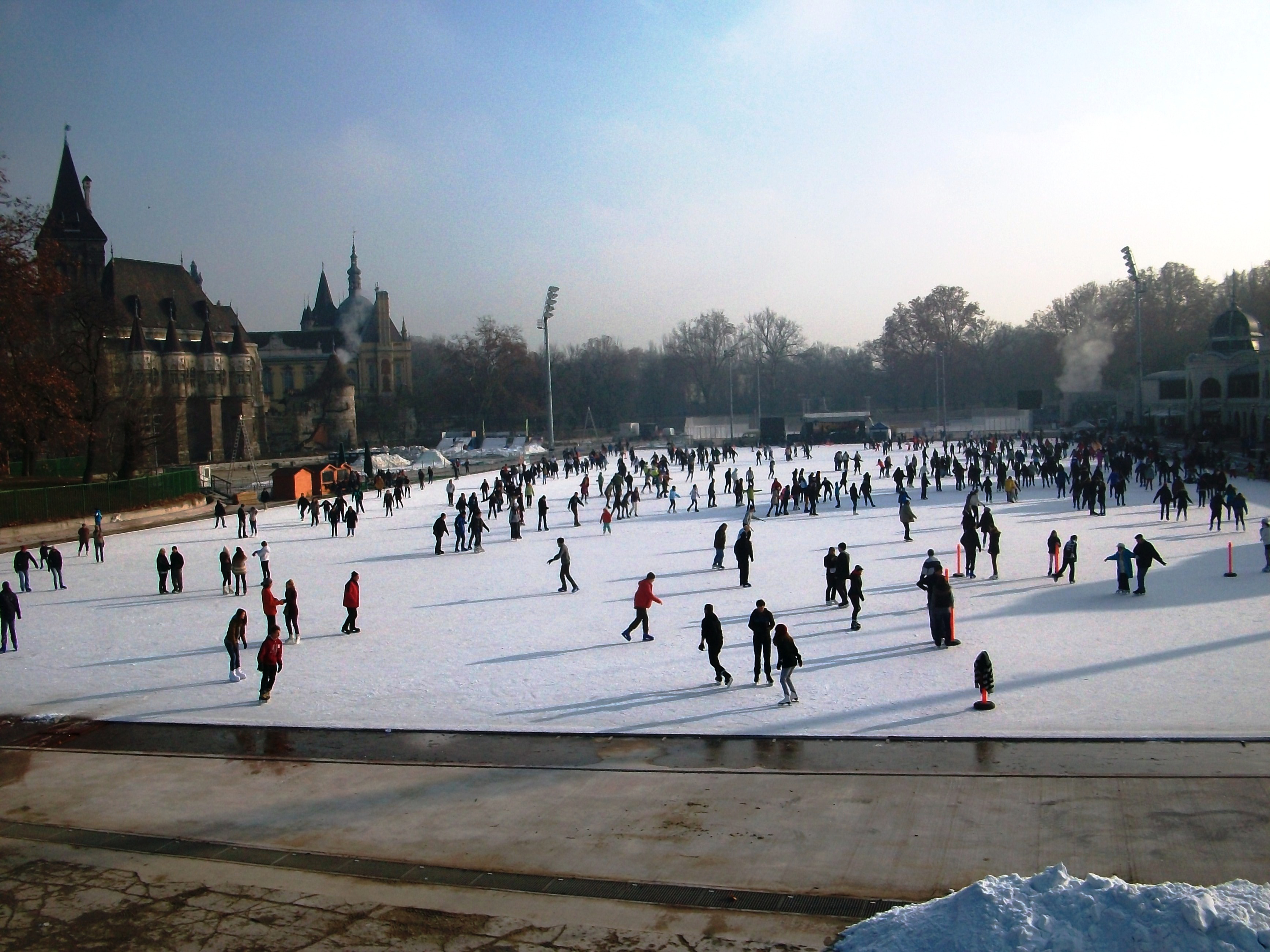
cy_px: 476
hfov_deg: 54.0
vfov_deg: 41.8
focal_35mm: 34
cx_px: 635
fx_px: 1247
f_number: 5.5
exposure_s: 1/640
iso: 80
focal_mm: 5.7
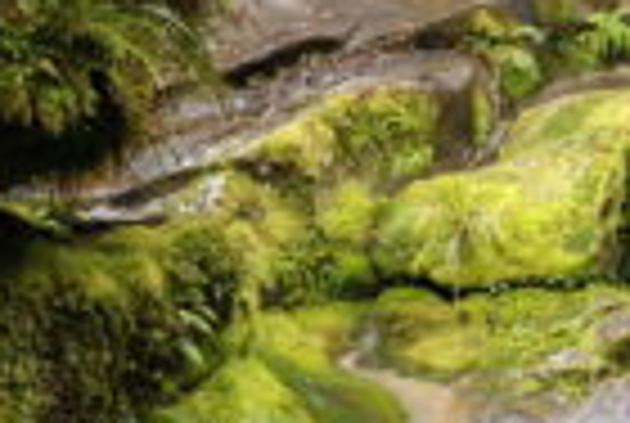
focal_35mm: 166
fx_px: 2907
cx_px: 639
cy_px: 452
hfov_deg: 12.2
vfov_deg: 8.3
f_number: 4.5
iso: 500
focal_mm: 31
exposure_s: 1/80
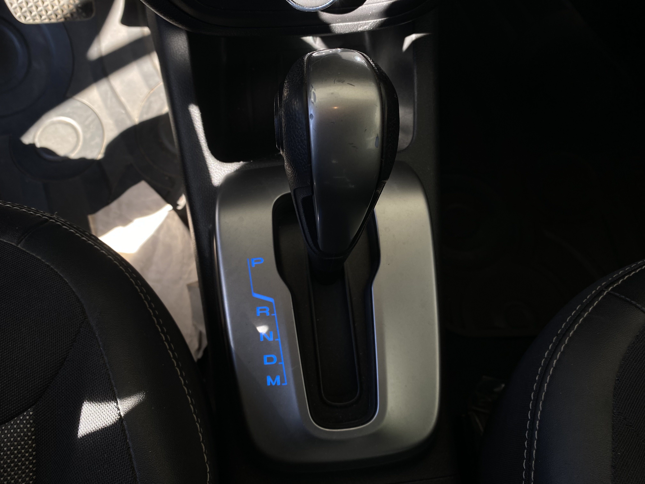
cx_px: 322
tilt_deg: -67.5
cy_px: 242
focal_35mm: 26
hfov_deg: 67.3
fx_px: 484
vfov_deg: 53.1
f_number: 1.8
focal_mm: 4.25
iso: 40
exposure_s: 1/122
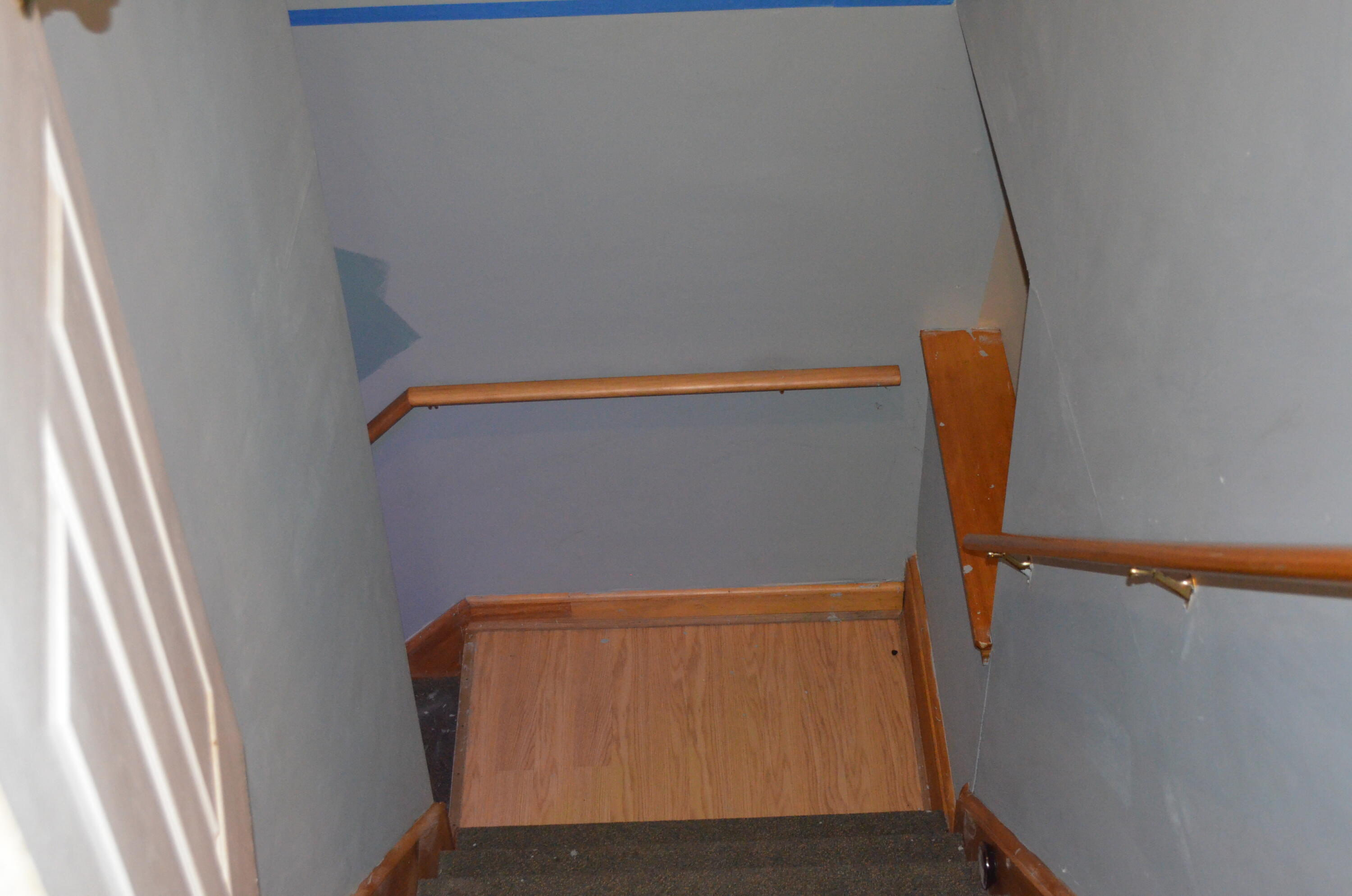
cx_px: 676
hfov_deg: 41.2
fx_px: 1799
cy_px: 448
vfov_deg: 28.0
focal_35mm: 48
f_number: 4.8
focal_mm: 32
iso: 3200
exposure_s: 1/60
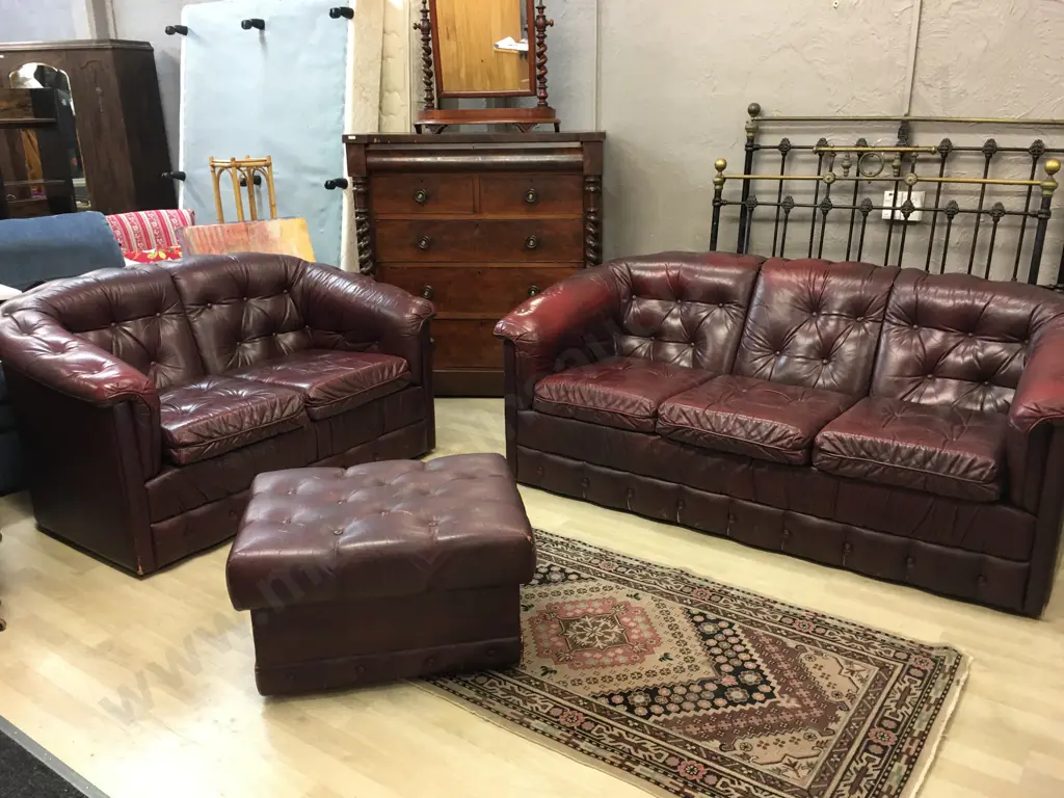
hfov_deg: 61.7
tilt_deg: -15.3
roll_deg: +0.6
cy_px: 399
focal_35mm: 29
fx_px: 891
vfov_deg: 48.2
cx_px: 532
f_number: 2.2
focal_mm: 4.15
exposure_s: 1/17
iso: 64
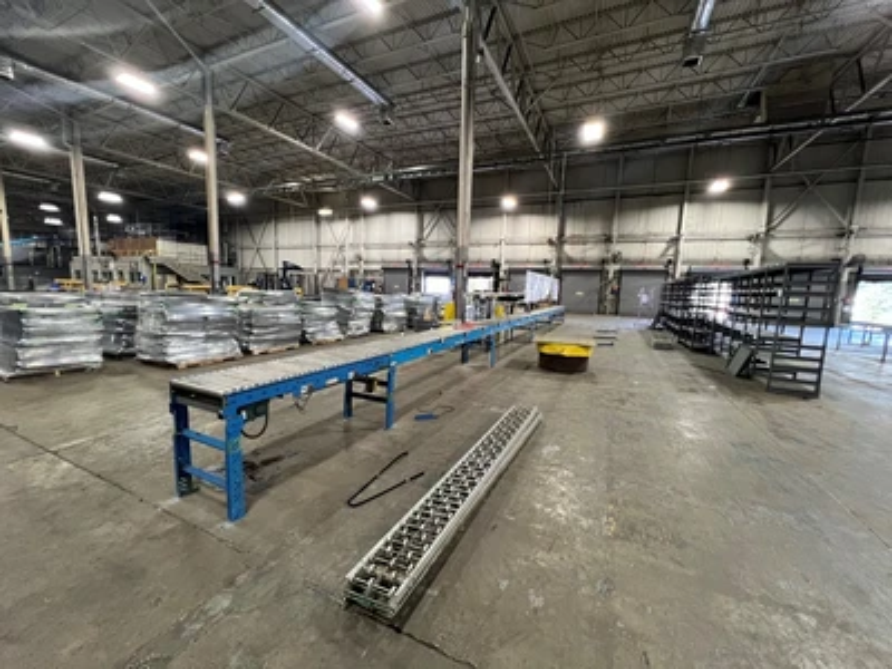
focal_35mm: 13
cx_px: 446
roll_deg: -2.6
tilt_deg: -7.6
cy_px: 334
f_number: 1.8
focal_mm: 1.57
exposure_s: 1/60
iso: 500
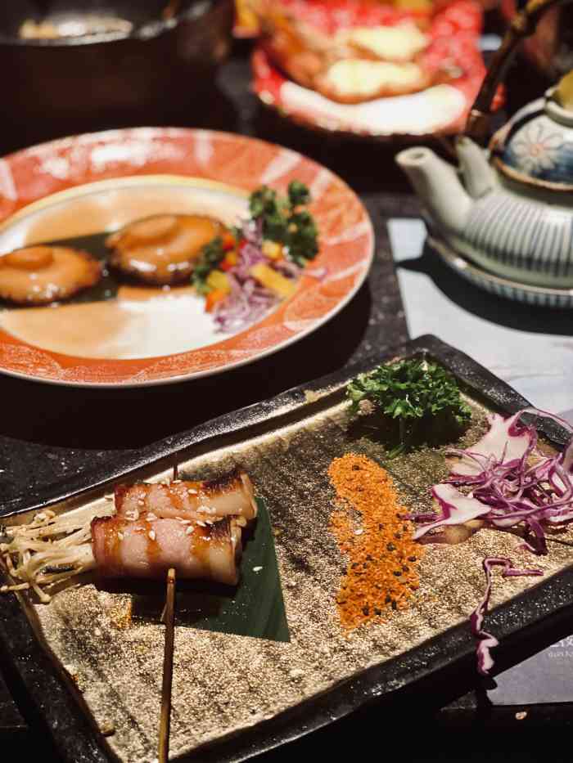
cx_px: 286
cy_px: 382
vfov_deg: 36.8
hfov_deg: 28.0
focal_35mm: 52
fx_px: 1147
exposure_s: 1/33
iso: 125
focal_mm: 6
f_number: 2
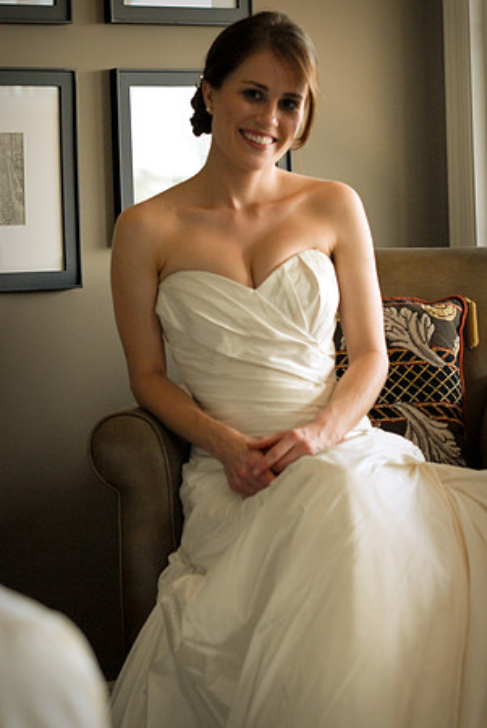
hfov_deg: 13.1
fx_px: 2126
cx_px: 244
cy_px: 364
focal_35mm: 105
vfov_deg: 19.4
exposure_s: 1/250
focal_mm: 70
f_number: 3.2
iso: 640
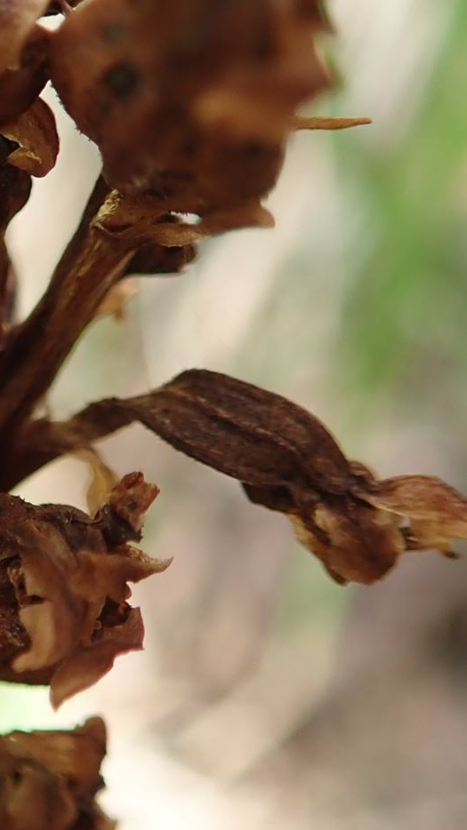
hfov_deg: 16.4
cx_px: -117
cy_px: 413
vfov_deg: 30.2
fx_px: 1542
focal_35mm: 70
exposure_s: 1/125
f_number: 2.3
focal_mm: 5.5
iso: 160
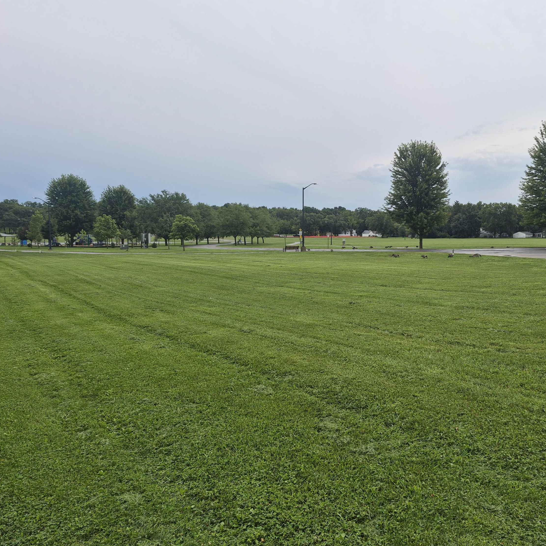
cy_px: 270
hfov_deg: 56.6
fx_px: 500
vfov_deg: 57.3
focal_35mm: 28
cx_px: 342
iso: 80
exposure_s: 1/5184
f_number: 1.8
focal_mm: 5.4
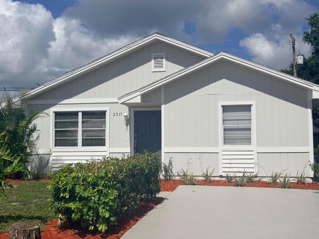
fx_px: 442
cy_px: 120
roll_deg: -0.1
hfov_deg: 39.7
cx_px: 160
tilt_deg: +3.7
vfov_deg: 30.3
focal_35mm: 48
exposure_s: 1/11364
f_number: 1.78
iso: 50
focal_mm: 6.76
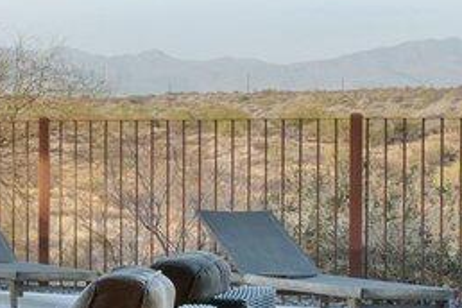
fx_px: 1424
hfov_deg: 10.7
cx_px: -994
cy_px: 225
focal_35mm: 111
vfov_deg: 12.3
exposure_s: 1/2.5
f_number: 8
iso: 400
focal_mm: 14
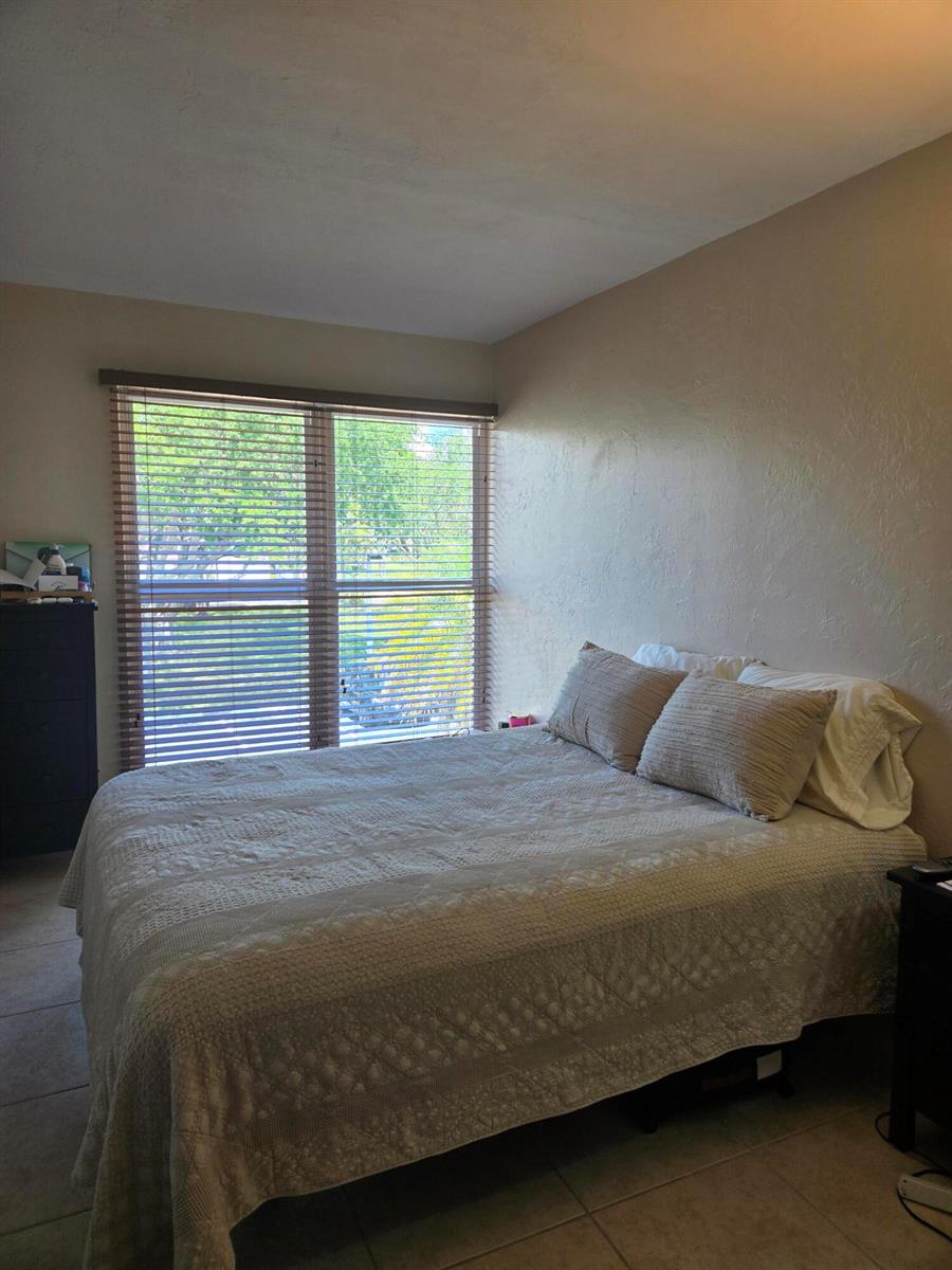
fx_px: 843
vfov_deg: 73.9
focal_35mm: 23
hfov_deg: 58.9
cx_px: 476
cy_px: 635
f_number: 1.8
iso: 40
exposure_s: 1/120
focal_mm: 5.4
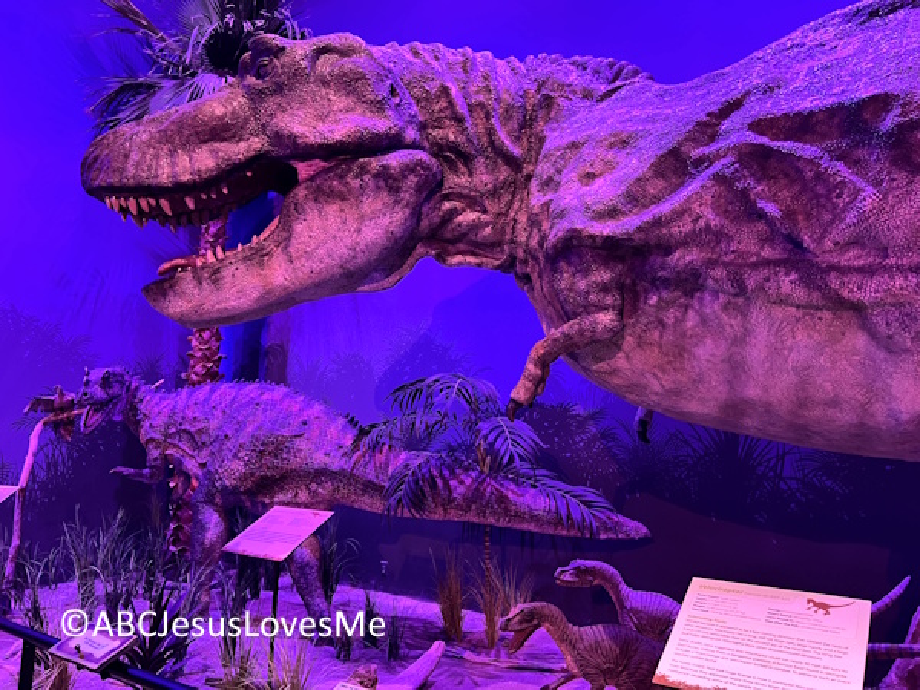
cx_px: 460
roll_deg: -1.6
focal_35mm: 26
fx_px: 691
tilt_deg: +6.6
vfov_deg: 53.1
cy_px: 345
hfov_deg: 67.3
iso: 500
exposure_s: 1/30
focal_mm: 5.7
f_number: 1.5
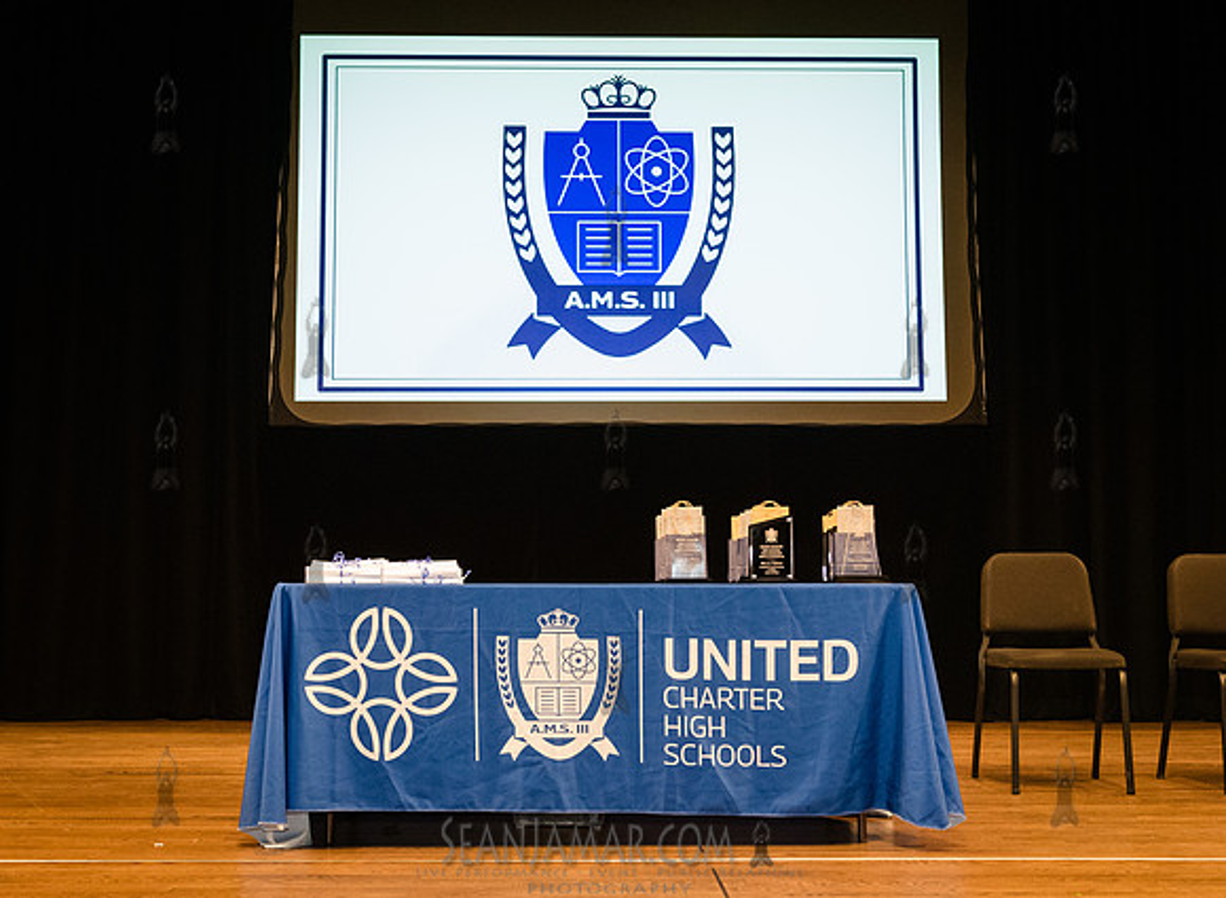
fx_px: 1563
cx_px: 555
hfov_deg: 42.8
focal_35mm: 44
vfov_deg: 32.1
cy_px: 492
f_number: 4
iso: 5000
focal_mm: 38
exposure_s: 1/320
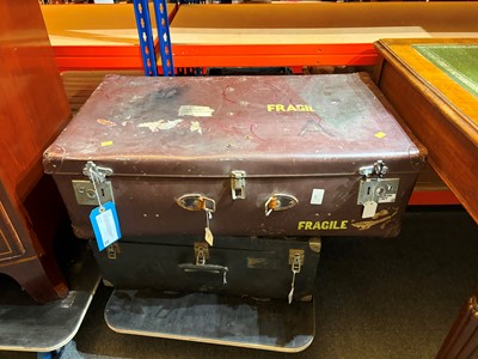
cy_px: 180
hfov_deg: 67.3
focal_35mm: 26
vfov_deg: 53.1
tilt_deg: -35.4
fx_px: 359
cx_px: 239
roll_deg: +0.8
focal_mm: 5.96
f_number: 1.6
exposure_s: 1/33
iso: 400
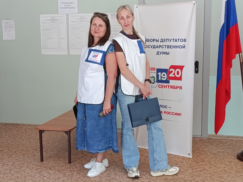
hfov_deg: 38.2
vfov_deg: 29.1
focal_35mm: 50
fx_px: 351
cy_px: 91
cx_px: 122
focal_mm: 5.24
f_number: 1.7
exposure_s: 1/100
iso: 235
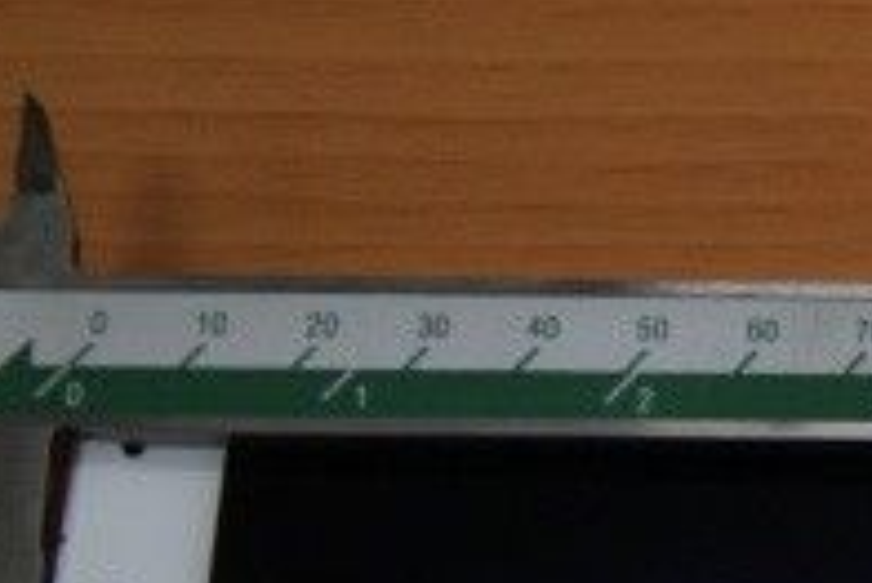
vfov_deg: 9.3
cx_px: 1248
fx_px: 3563
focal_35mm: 147
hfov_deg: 13.3
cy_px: 481
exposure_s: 1/50
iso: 250
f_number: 4.5
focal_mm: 30
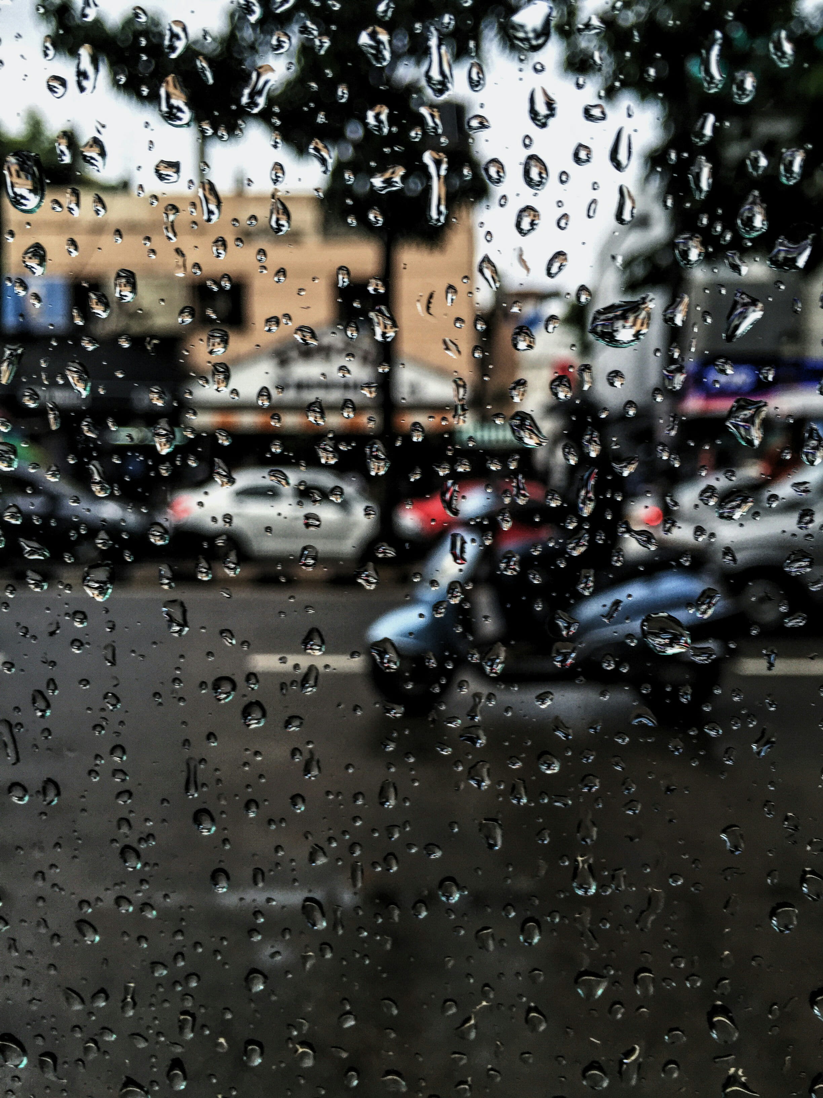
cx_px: 412
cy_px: 549
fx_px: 919
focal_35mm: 29
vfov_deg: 61.7
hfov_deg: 48.2
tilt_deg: -4.1
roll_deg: -1.6
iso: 32
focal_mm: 4.15
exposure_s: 1/194
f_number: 2.2
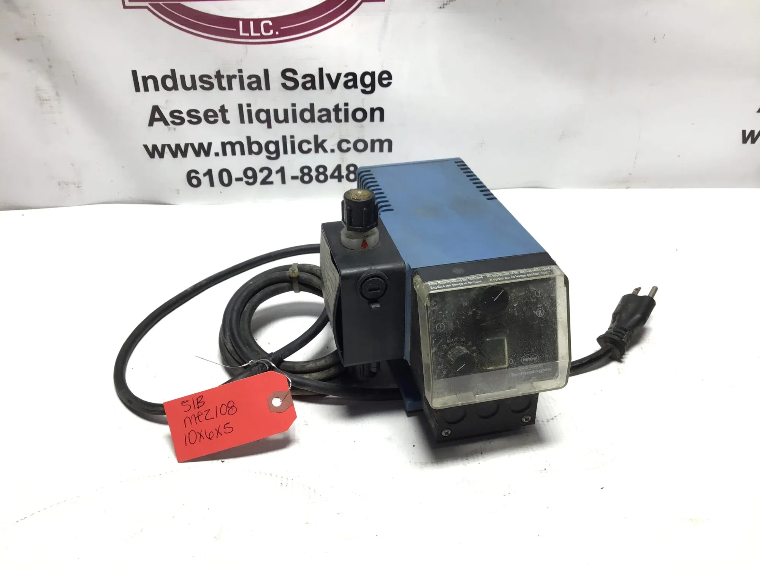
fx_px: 681
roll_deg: -1.4
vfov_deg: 45.4
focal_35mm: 31
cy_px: 285
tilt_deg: -34.6
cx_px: 380
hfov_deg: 58.4
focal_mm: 3.3
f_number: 2.4
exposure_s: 1/120
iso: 40
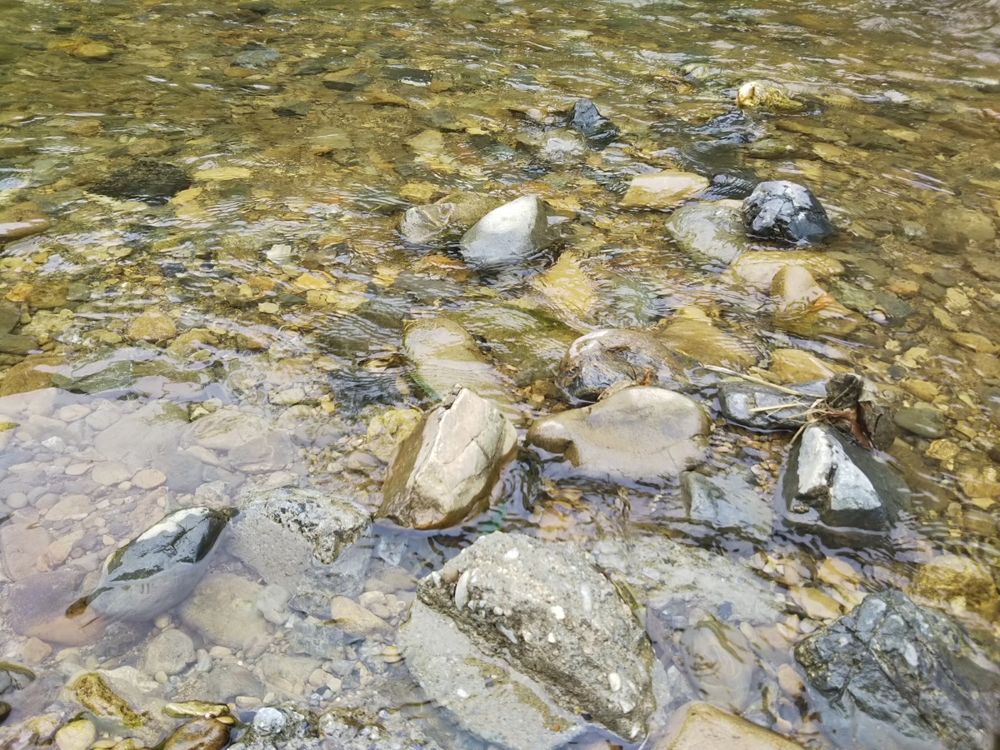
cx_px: 500
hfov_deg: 60.0
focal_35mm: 30
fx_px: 867
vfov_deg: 46.8
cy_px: 375
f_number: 2.2
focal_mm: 4
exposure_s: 1/120
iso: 25
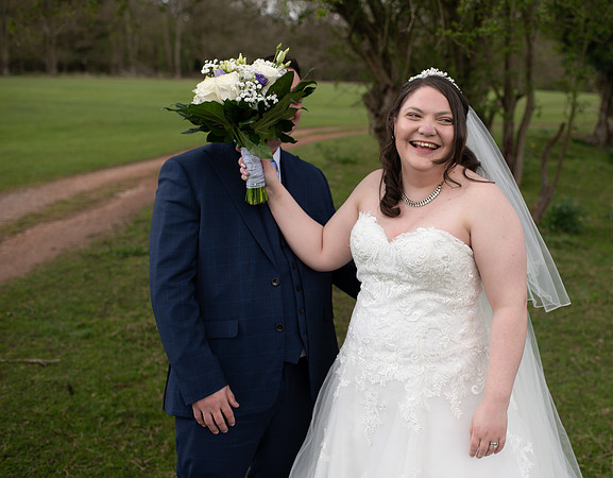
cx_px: 391
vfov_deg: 34.9
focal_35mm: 42
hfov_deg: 43.6
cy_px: 218
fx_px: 759
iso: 100
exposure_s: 1/500
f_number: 2.8
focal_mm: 35
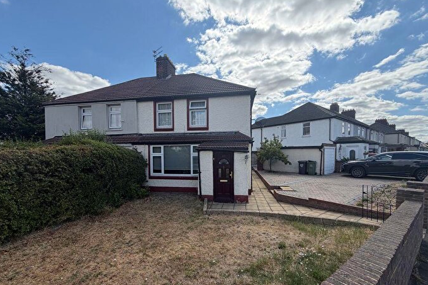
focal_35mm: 15
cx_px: 212
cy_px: 158
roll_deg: +0.4
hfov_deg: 100.4
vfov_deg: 77.0
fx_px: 178
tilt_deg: -1.9
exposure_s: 1/1033
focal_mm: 2.22
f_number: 2.2
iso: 25
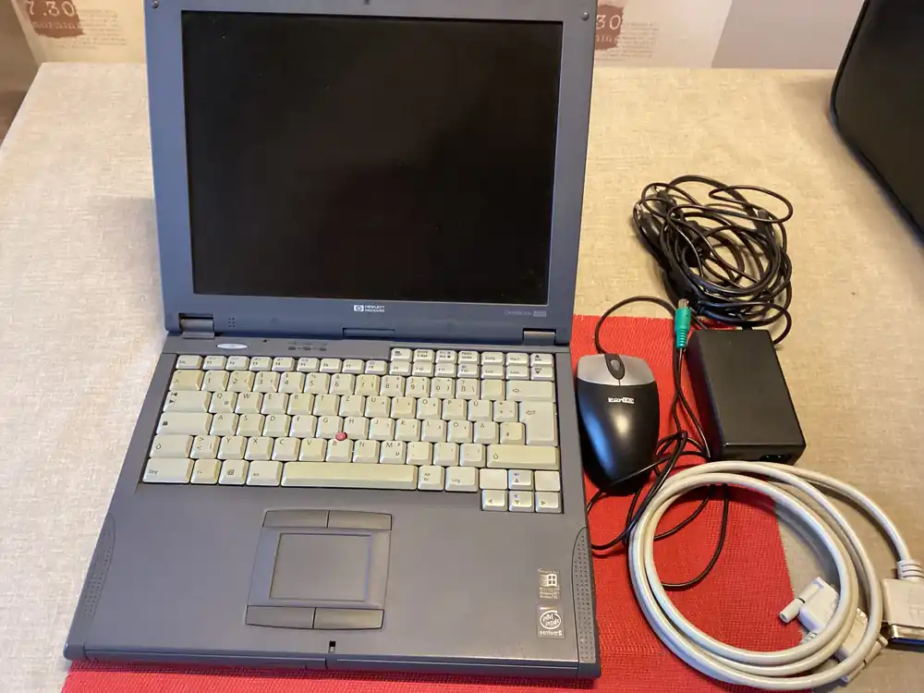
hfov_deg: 58.4
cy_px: 346
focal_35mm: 31
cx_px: 462
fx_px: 827
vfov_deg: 45.4
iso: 320
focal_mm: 3.3
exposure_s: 1/25
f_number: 2.4
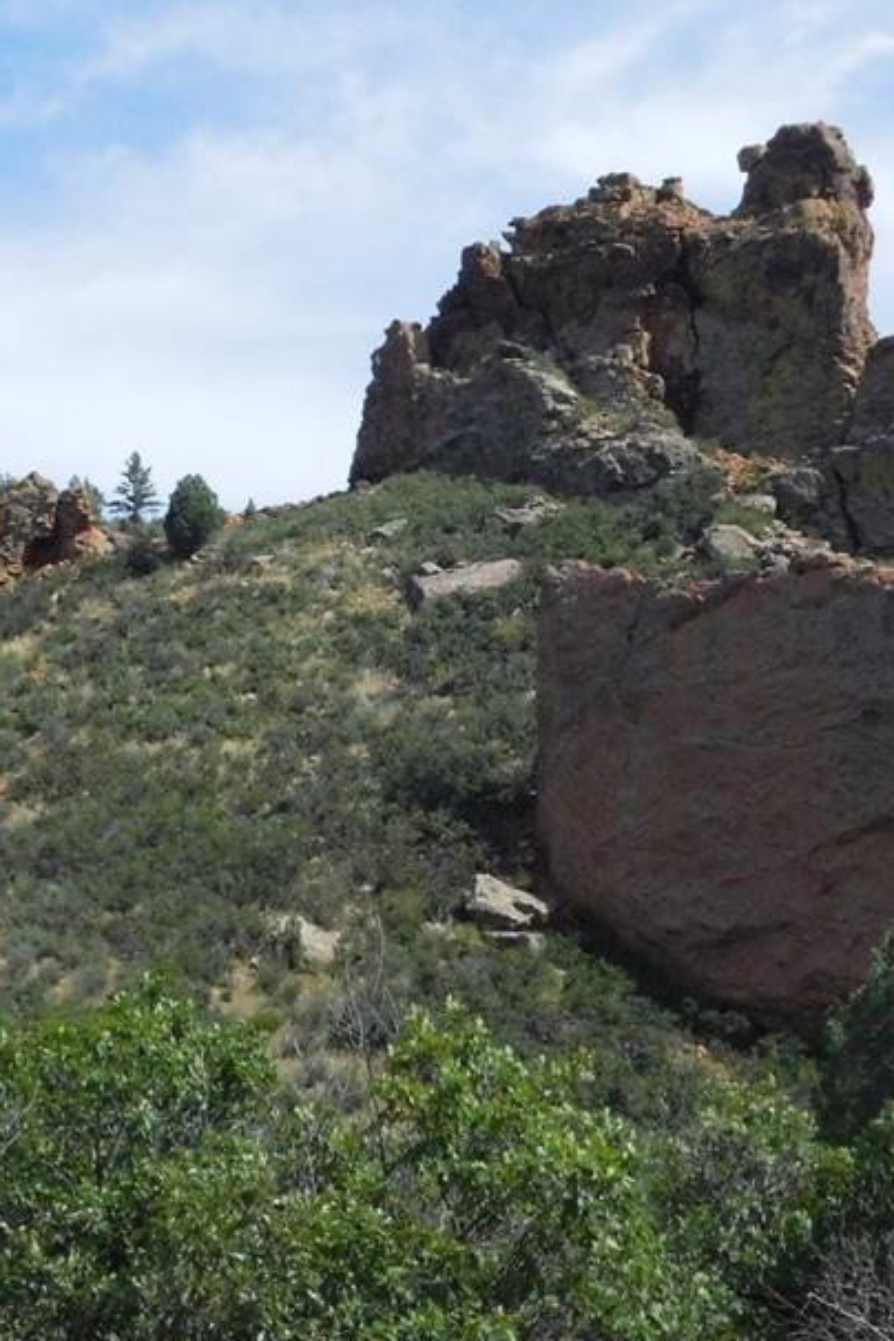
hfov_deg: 17.3
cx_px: 365
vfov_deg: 25.6
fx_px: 2943
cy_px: 508
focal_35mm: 79
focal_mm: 8
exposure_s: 1/1500
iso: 800
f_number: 7.4
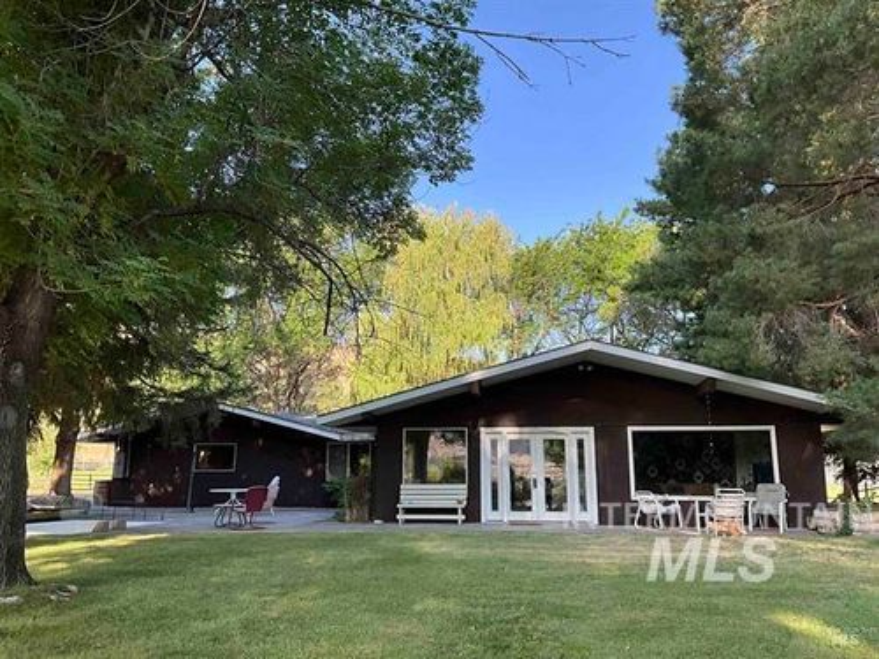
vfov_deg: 48.2
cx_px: 440
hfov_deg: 61.7
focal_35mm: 29
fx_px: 736
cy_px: 330
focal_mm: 3
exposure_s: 1/344
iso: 25
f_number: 1.8
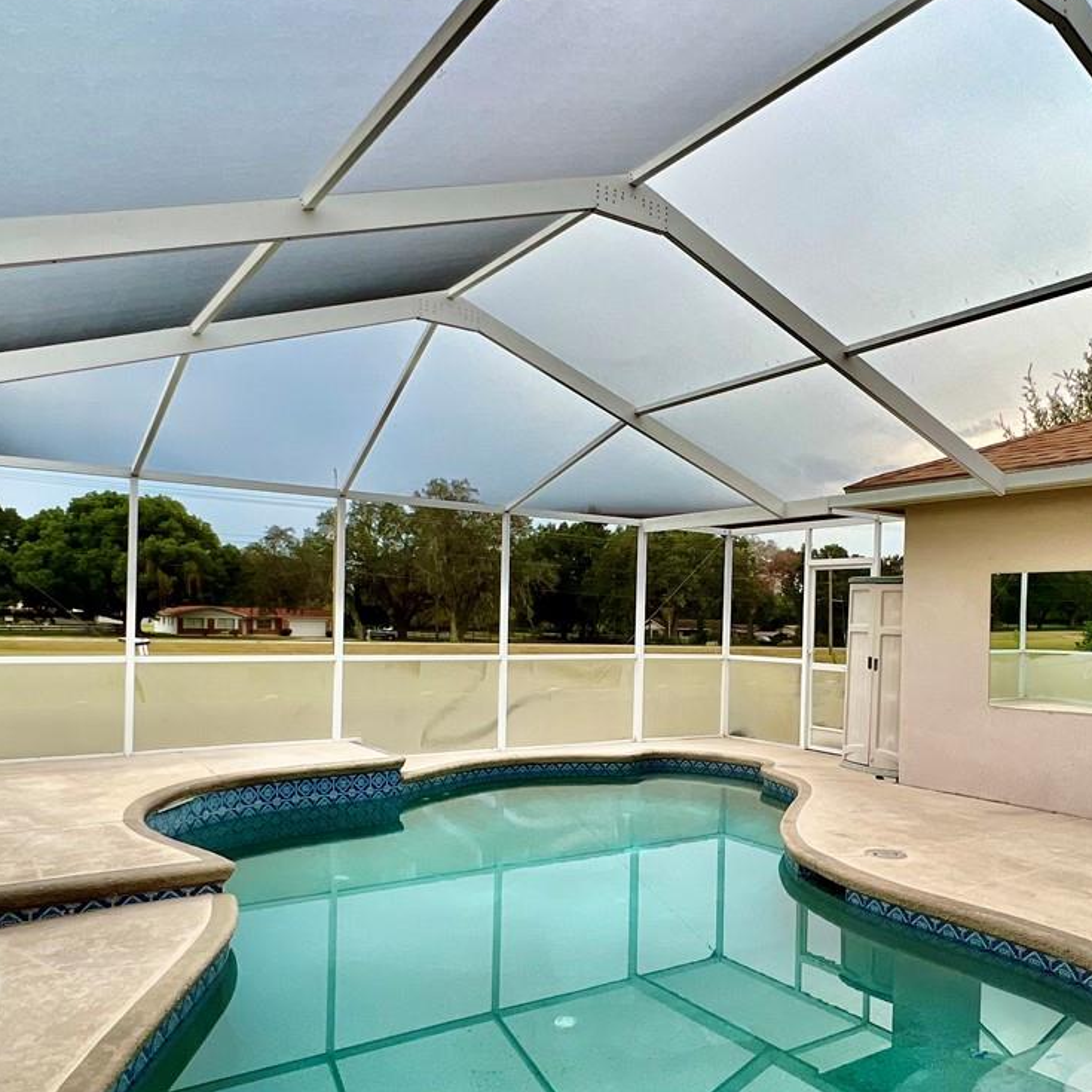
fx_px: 892
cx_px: 658
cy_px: 631
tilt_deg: -0.2
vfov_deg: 62.6
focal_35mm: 25
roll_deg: -0.7
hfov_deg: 62.3
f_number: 1.8
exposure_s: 1/212
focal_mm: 1.57
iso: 32
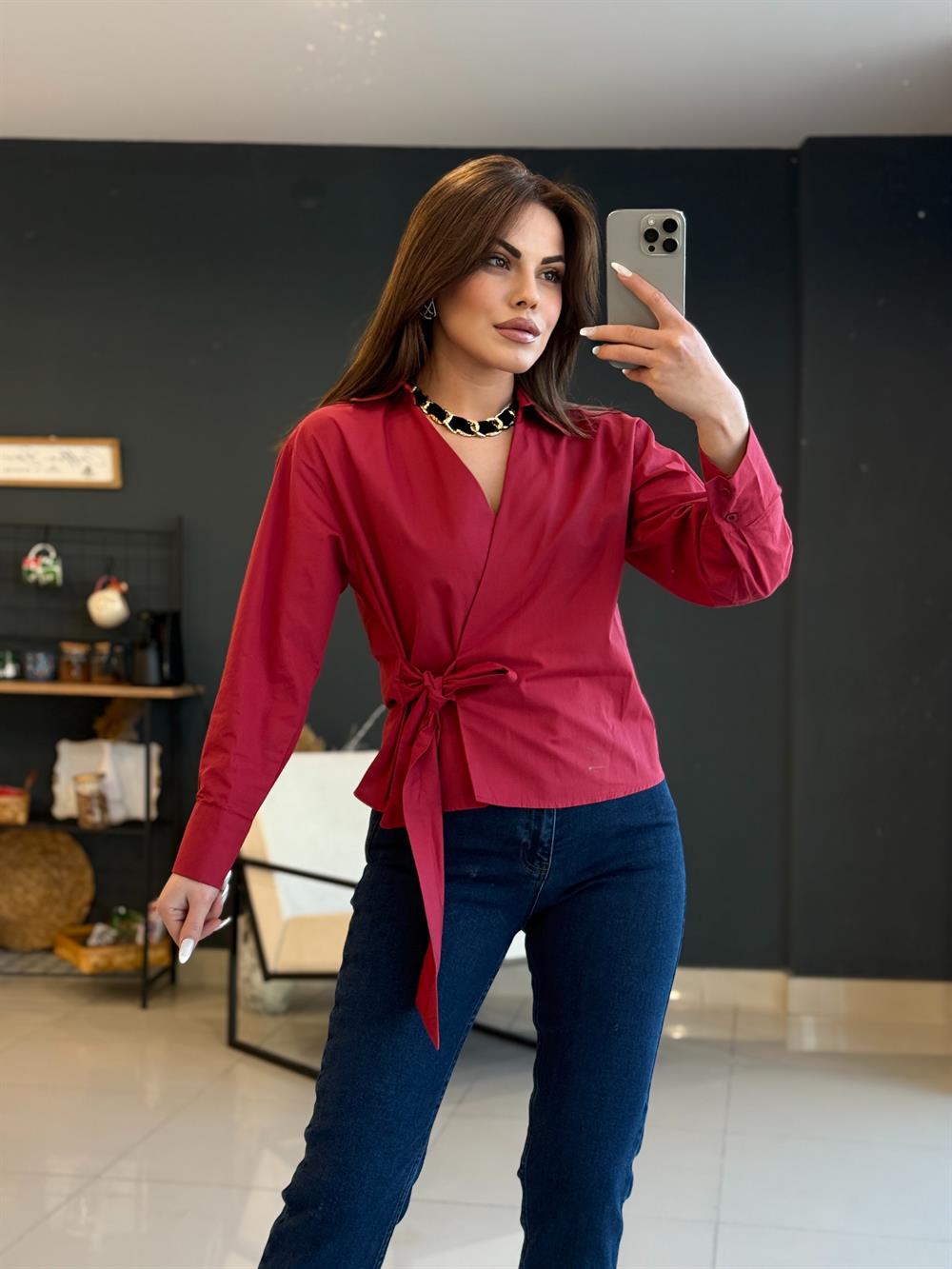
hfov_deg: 30.3
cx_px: 476
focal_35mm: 48
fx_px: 1760
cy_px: 634
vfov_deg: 39.7
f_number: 1.78
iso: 200
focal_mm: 6.76
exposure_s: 1/60
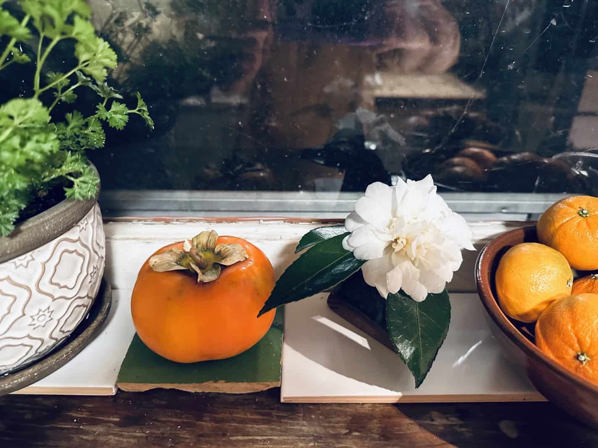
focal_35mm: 24
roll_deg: -0.7
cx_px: 299
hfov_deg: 71.6
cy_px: 224
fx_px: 415
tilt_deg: -27.9
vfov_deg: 56.8
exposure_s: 1/40
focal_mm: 6.86
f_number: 1.78
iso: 800
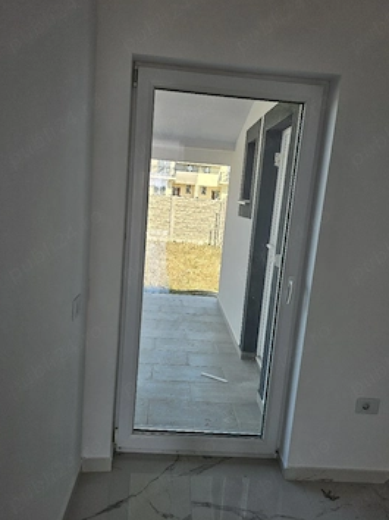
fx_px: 390
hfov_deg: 53.0
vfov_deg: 67.3
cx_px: 198
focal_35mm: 26
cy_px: 263
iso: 25
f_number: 1.8
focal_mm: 5.4
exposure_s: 1/227
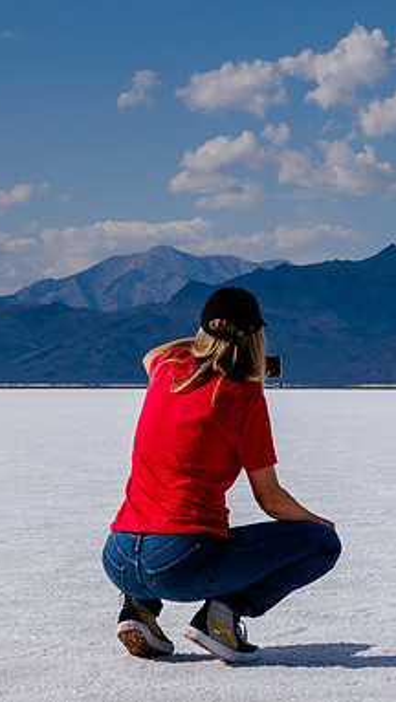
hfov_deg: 8.8
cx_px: 346
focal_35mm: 138
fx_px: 2571
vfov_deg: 15.5
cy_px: 265
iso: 250
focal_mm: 66
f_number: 10
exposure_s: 1/1250
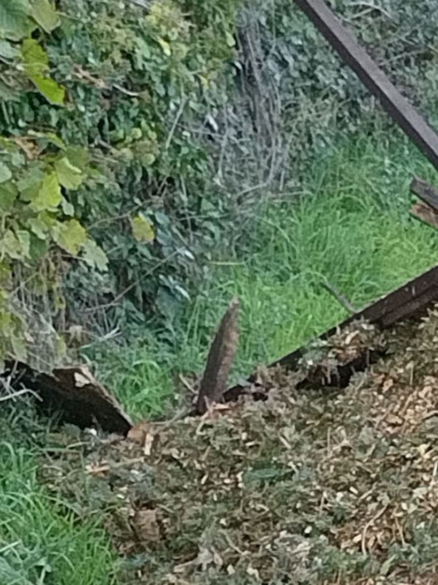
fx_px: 1620
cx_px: 811
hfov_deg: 13.6
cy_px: 740
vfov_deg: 19.1
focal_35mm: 96
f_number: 1.6
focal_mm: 4.2
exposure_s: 1/491
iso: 50
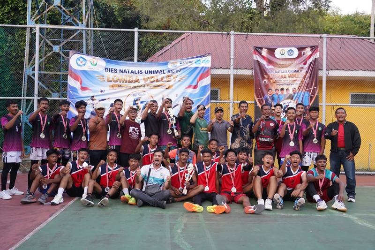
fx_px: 333
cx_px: 188
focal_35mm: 32
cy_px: 125
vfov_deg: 41.1
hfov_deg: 58.7
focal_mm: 32
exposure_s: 1/250
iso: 3200
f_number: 5.6
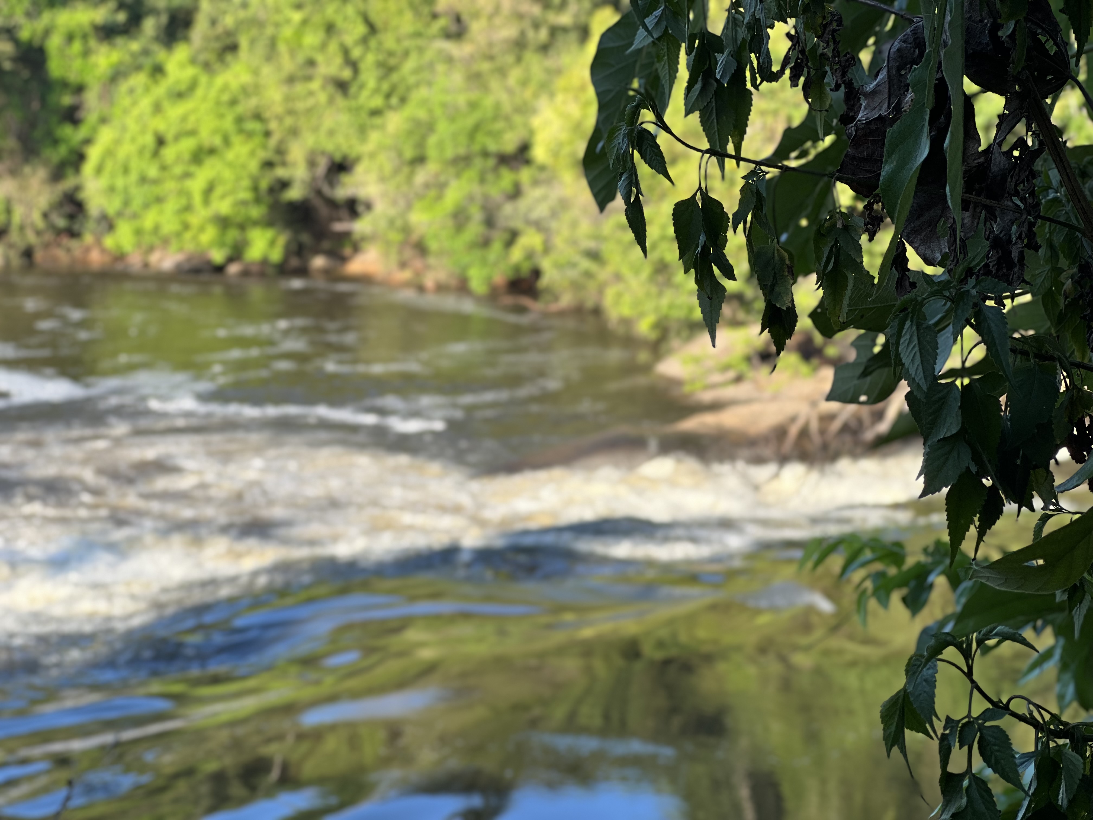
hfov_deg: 25.3
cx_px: 546
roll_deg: +0.8
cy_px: 410
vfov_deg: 19.1
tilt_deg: -7.2
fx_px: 2431
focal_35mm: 77
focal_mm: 9
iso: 25
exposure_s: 1/147
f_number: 2.8
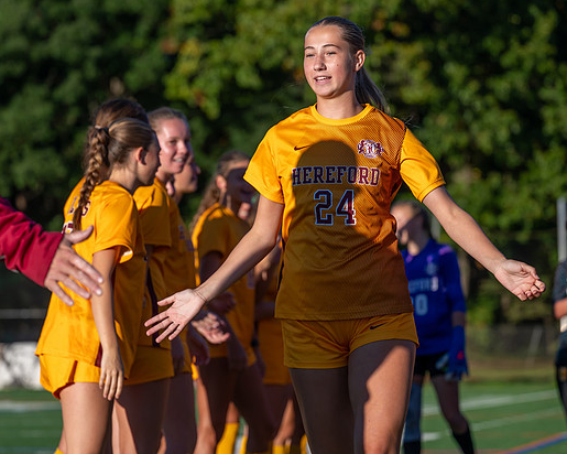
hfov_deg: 12.4
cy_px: 189
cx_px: 242
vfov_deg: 10.0
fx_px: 2601
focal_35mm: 155
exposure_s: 1/2000
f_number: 2.8
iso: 100
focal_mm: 87
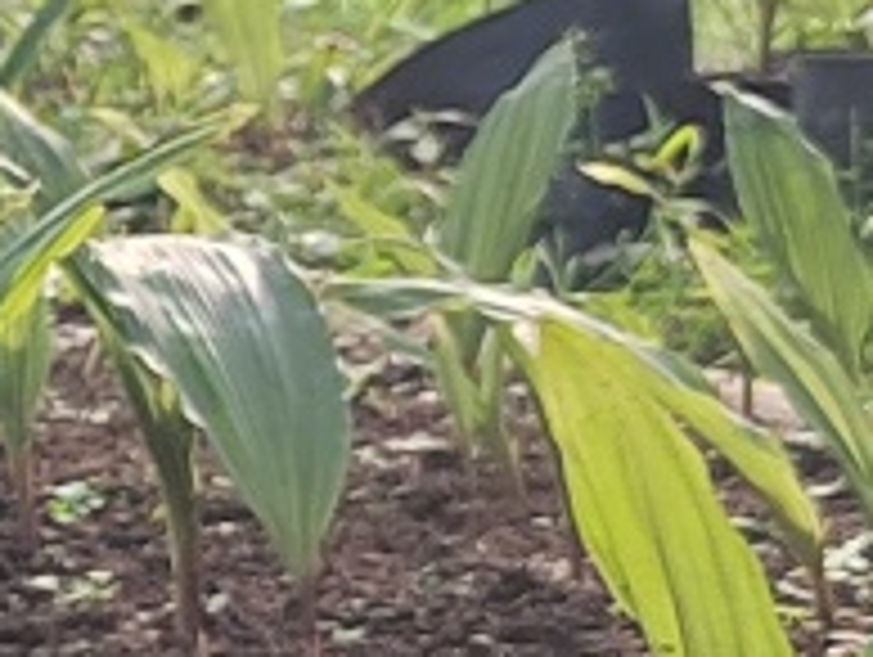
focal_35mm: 218
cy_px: 504
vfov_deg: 6.8
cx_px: -914
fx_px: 5505
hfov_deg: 8.6
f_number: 1.9
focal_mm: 5.52
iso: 139
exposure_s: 1/100
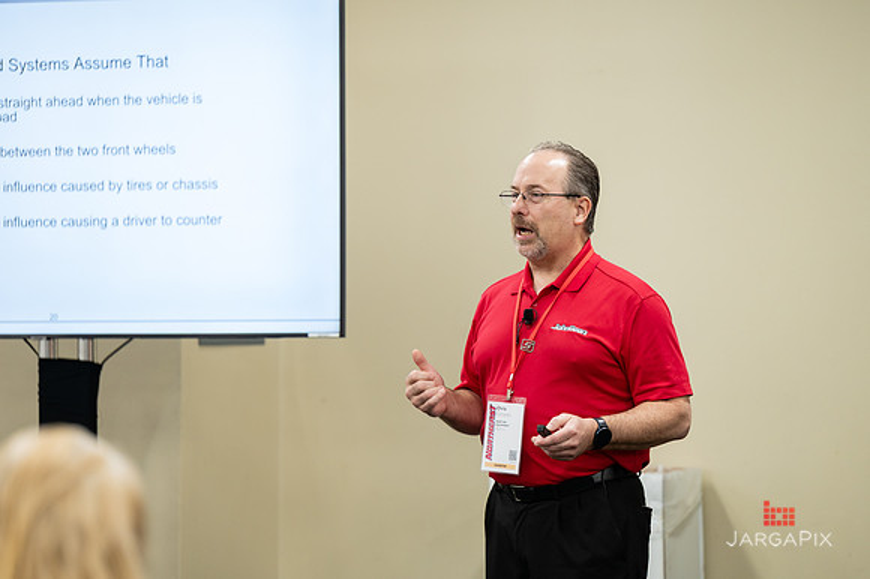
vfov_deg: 7.6
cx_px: 458
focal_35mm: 180
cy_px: 274
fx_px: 4354
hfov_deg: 11.4
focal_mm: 165
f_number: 3.2
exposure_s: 1/200
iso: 1000
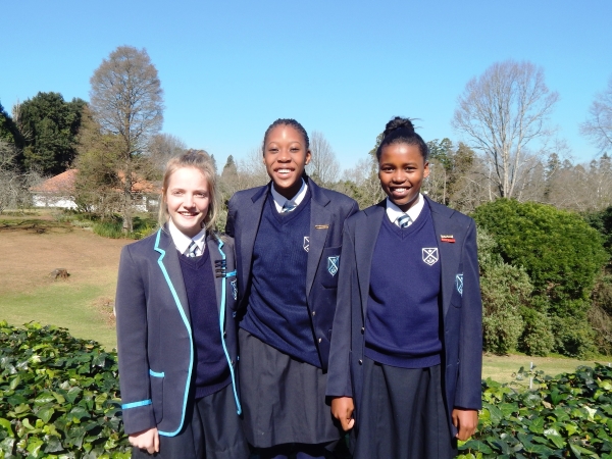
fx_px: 495
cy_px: 230
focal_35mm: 28
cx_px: 306
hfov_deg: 63.4
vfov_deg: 49.7
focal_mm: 5.1
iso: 125
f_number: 3.2
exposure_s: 1/1000
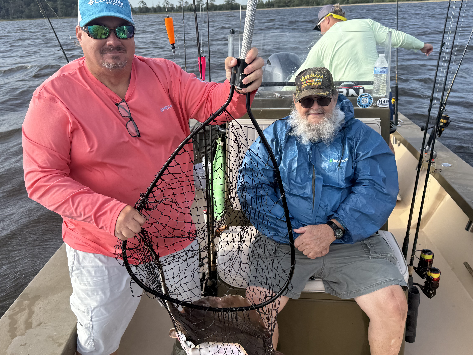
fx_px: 410
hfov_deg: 60.0
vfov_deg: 46.7
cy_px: 154
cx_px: 234
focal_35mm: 30
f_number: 1.78
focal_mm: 6.76
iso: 80
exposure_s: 1/2169
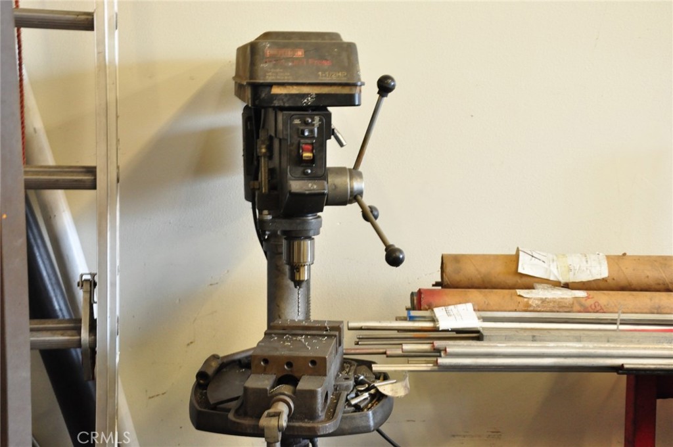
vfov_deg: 23.7
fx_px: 1064
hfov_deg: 35.1
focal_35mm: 57
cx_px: 336
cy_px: 224
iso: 1250
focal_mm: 38
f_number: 8
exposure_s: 1/13
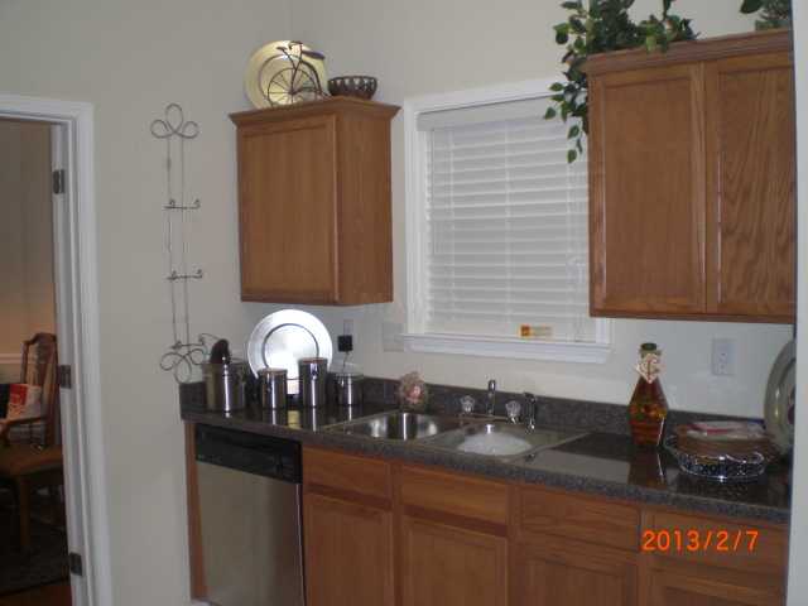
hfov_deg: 49.0
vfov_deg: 37.7
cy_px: 303
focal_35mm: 38
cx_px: 404
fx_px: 887
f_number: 3.1
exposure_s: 1/60
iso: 200
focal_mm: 6.3
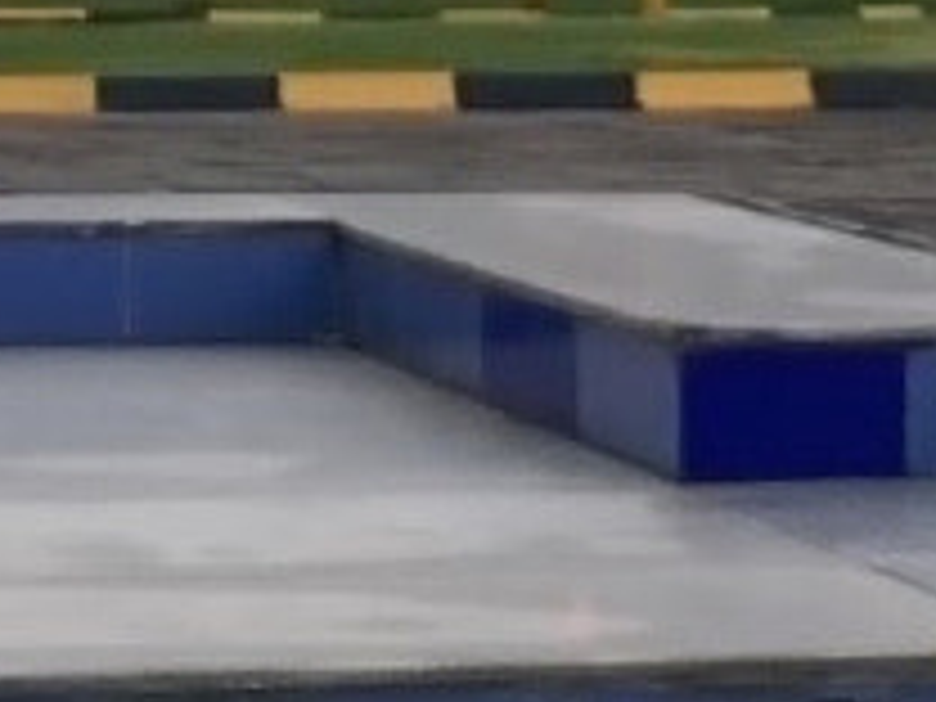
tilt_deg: -3.3
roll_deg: -1.7
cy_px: 189
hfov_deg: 8.6
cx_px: 1548
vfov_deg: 6.7
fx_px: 6030
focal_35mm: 223
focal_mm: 4.15
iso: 50
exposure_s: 1/33
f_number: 2.2
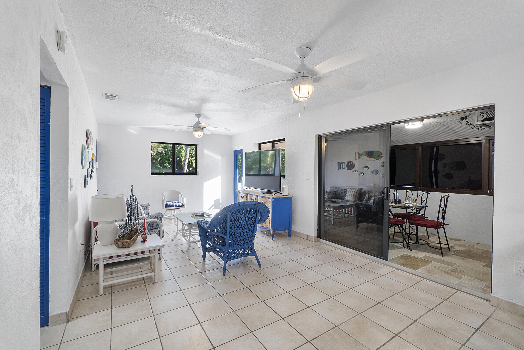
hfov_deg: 100.4
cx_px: 262
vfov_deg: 77.4
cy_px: 175
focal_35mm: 15
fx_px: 218
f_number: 11
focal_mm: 10
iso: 160
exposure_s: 1/6
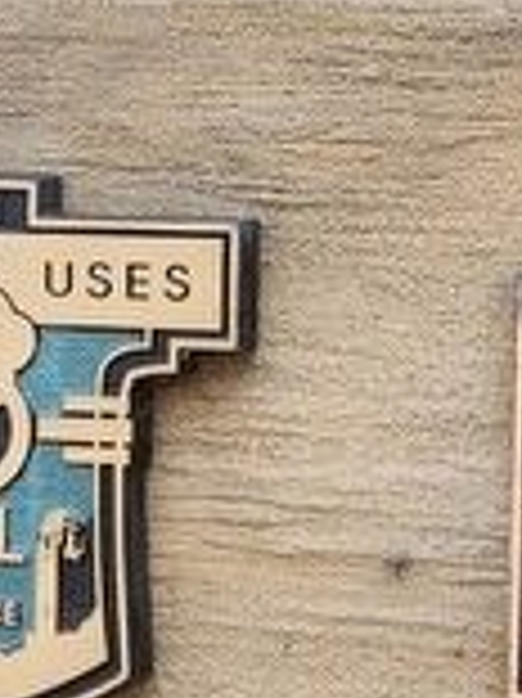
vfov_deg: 16.5
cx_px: 436
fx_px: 2396
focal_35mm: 119
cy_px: 266
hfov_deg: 12.4
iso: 20
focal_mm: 5.4
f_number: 1.8
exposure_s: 1/342
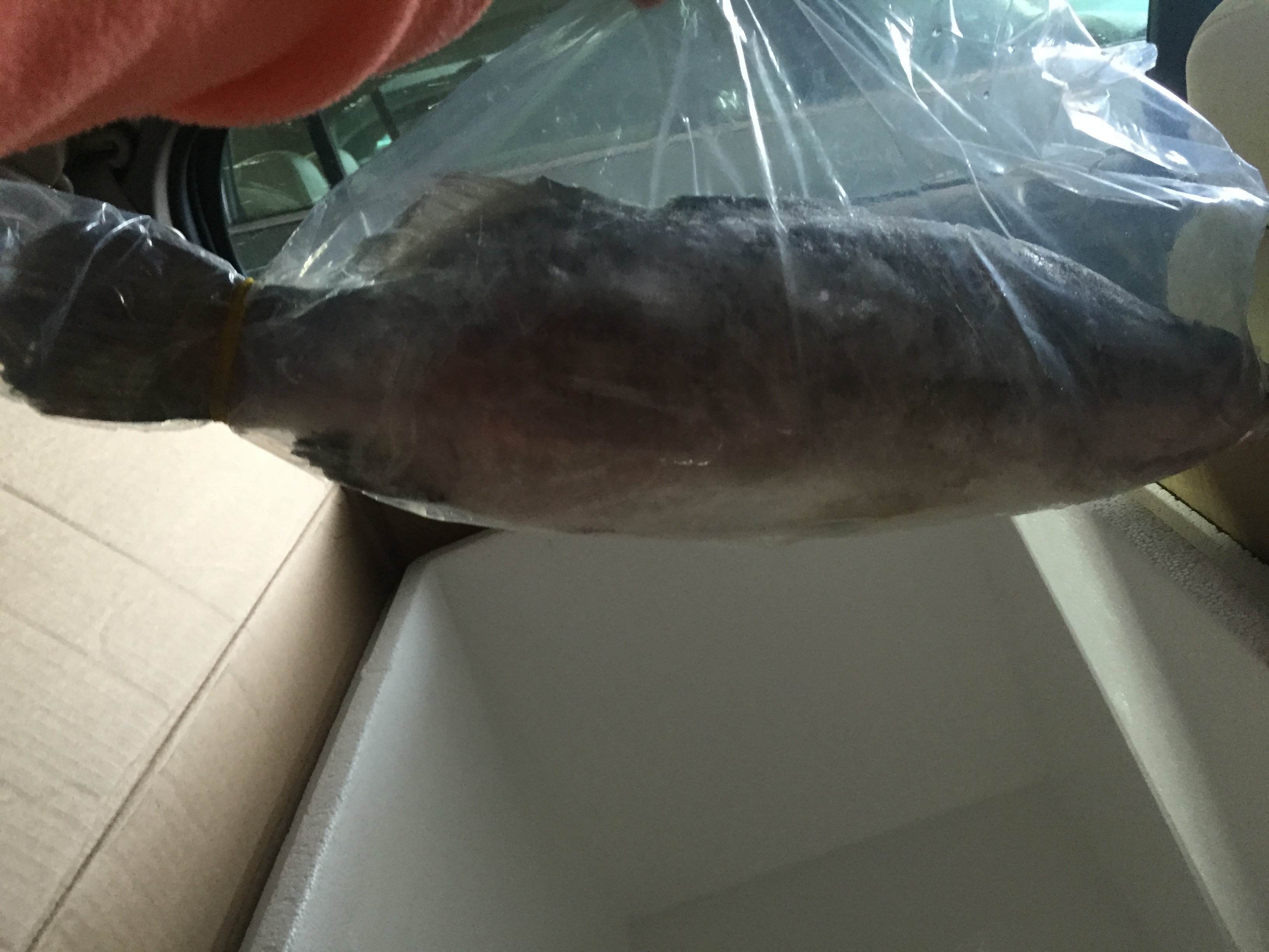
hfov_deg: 61.7
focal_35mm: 29
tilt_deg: -19.2
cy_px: 476
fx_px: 1063
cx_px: 634
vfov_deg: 48.2
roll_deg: +11.2
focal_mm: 4.15
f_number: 2.2
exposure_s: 1/30
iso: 200
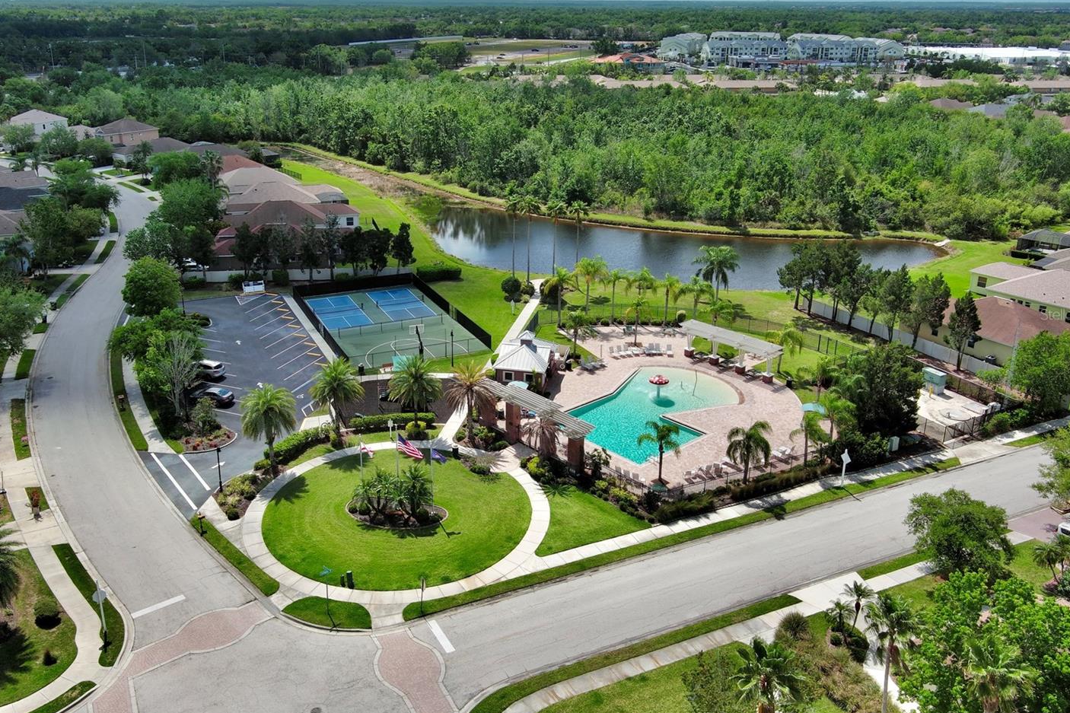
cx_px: 499
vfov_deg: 39.9
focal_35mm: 33
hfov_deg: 57.2
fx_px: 981
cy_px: 314
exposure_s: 1/400
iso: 100
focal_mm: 10.57
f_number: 9
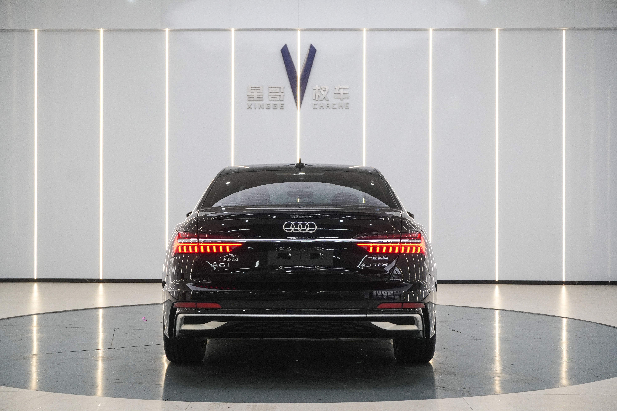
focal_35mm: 51
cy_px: 206
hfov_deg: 38.9
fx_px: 874
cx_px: 308
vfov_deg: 26.5
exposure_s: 1/80
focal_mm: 34
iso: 1000
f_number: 6.3
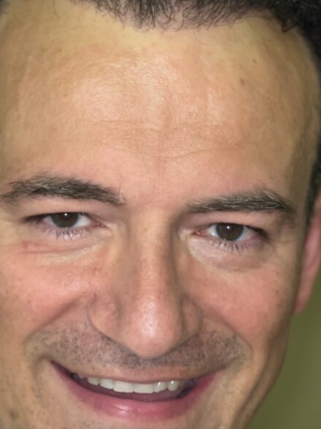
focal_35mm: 134
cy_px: 197
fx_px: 1657
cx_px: 100
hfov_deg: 11.1
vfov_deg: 14.7
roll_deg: +0.9
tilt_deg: +0.1
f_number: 2.8
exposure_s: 1/33
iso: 80
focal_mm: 9
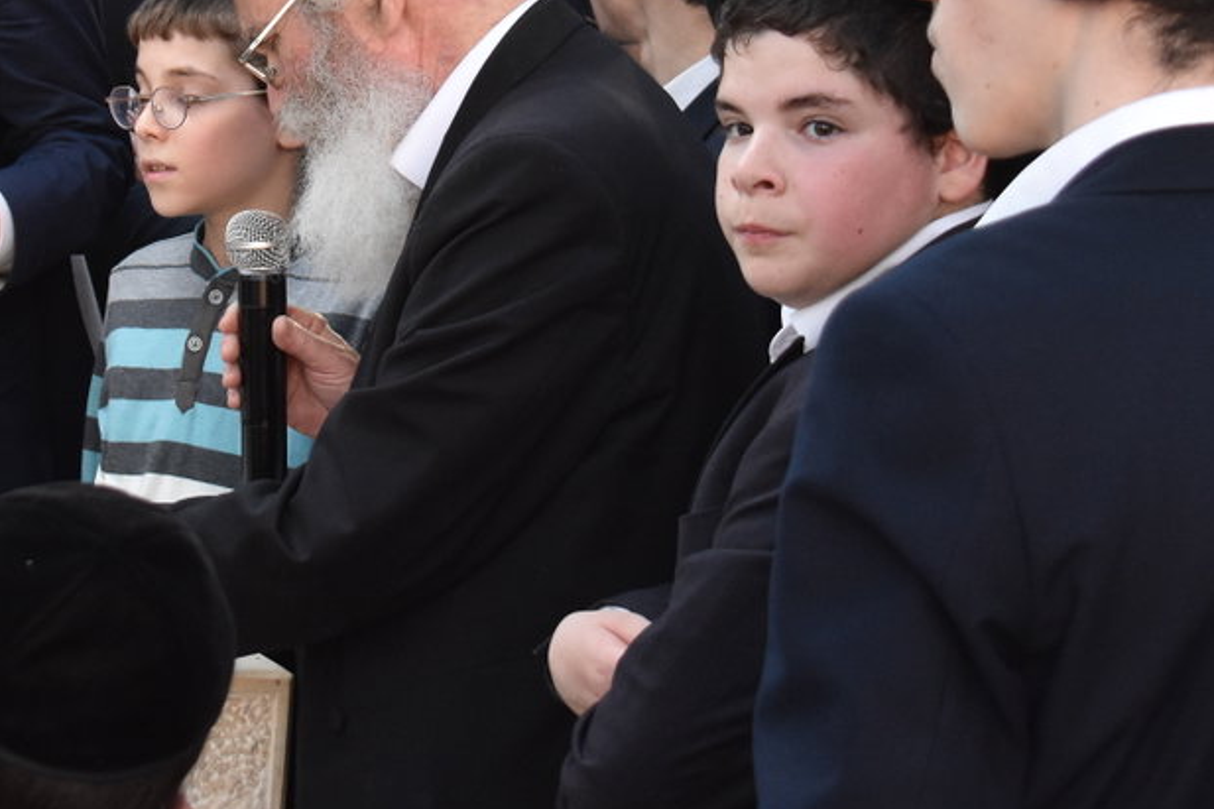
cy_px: 145
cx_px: 368
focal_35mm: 119
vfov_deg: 11.5
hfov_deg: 17.1
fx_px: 4016
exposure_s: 1/125
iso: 1250
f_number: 5.6
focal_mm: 35
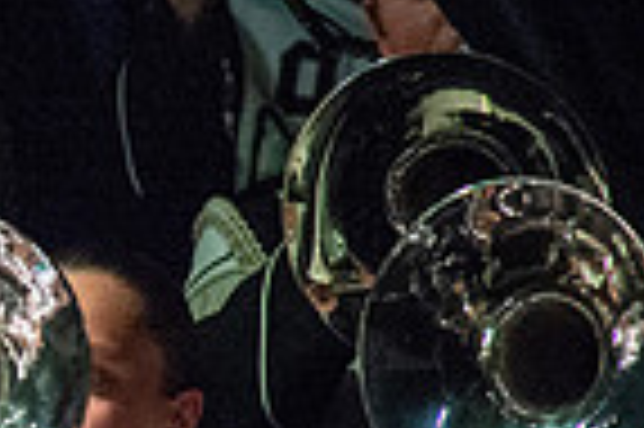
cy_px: 279
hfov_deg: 0.8
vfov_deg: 0.6
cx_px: -581
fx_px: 43563
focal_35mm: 2438
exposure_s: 1/400
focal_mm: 600
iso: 5000
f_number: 5.6
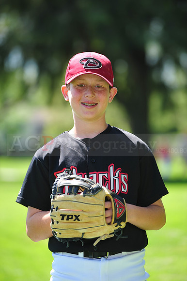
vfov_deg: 10.3
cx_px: 94
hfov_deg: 6.9
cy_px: 140
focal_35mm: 200
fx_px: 1560
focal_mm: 200
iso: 200
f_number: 4.5
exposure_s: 1/400
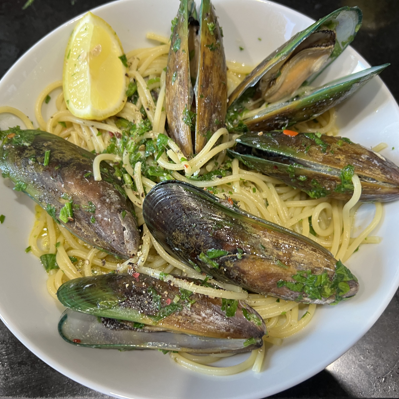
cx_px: 195
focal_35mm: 31
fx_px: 404
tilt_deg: -67.8
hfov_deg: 52.5
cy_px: 201
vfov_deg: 52.5
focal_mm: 5.7
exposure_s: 1/50
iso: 200
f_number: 1.5
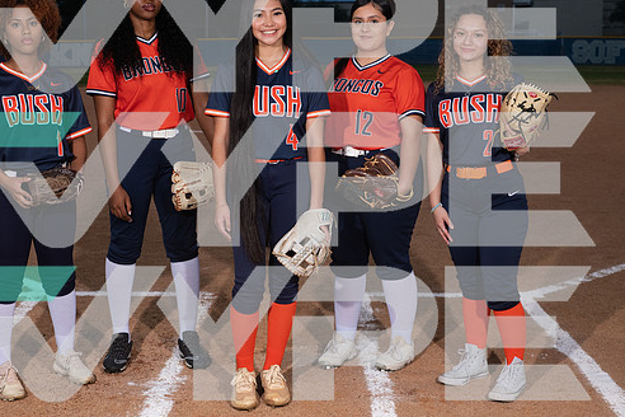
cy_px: 180
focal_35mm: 59
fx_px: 1024
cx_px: 272
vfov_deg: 23.0
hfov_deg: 33.9
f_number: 6.3
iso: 400
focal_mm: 50
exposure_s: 1/320
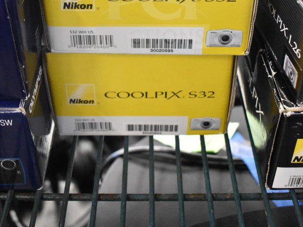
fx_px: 464
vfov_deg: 26.3
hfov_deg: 36.2
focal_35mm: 53
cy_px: 8
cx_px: 152
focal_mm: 24
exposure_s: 1/40
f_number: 4
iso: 5000
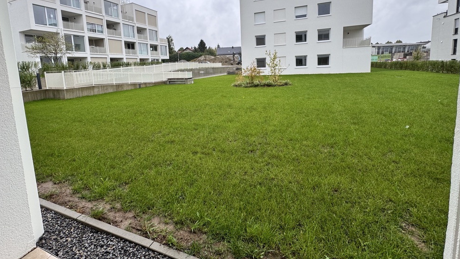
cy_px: 87
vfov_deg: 65.4
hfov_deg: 99.3
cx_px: 222
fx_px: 195
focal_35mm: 16
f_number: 2.2
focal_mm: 2.22
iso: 40
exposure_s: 1/102
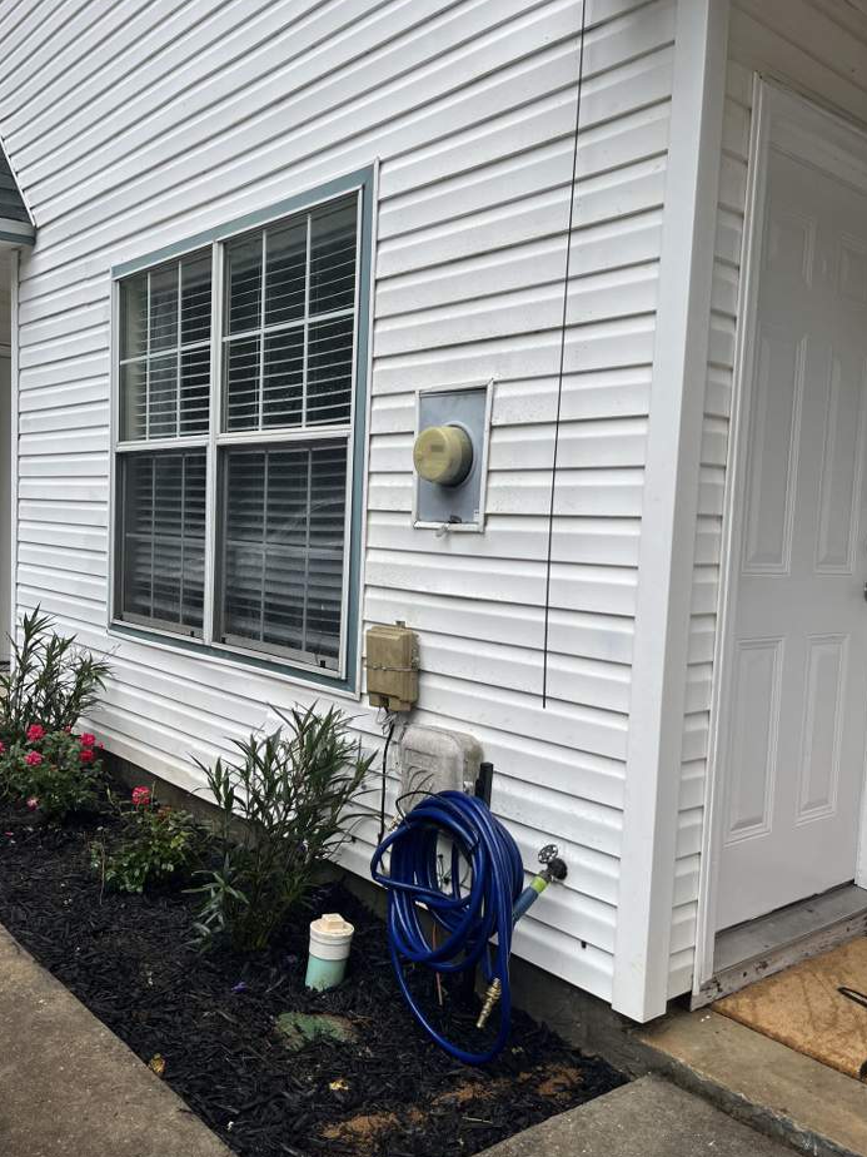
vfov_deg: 60.0
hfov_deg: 46.8
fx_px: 1002
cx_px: 432
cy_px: 597
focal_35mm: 30
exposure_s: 1/898
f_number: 1.6
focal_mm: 5.1
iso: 50
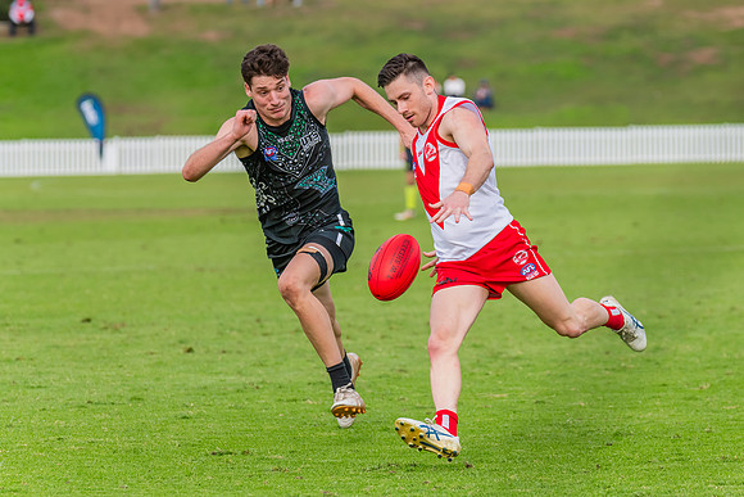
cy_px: 210
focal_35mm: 280
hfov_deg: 7.4
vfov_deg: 4.9
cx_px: 430
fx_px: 5778
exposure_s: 1/1600
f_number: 6.3
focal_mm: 240
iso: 800
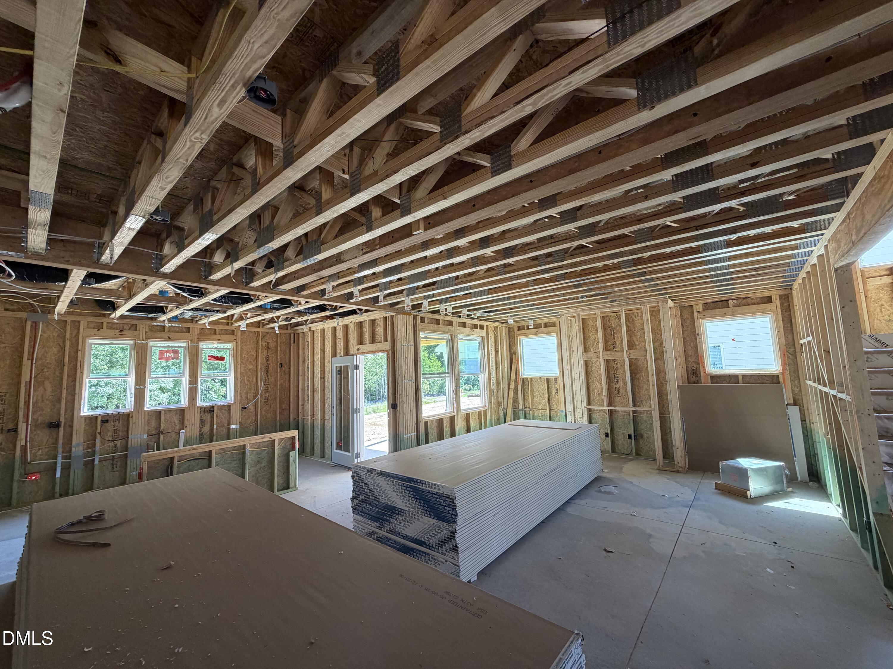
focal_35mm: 14
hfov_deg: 102.1
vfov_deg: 85.7
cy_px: 334
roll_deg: +2.5
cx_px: 446
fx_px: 361
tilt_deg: +6.6
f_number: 2.2
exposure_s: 1/121
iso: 200
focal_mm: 2.22
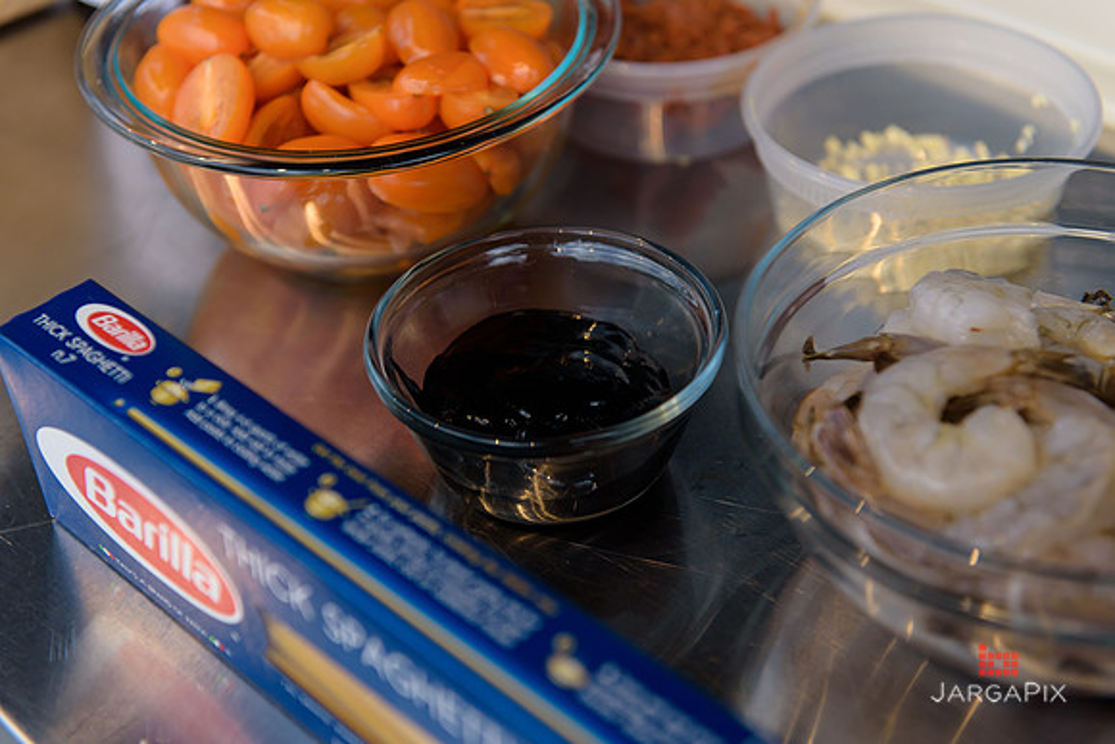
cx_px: 558
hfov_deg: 34.5
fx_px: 1797
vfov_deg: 23.4
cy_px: 372
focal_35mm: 58
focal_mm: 58
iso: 250
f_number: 3.2
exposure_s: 1/2500
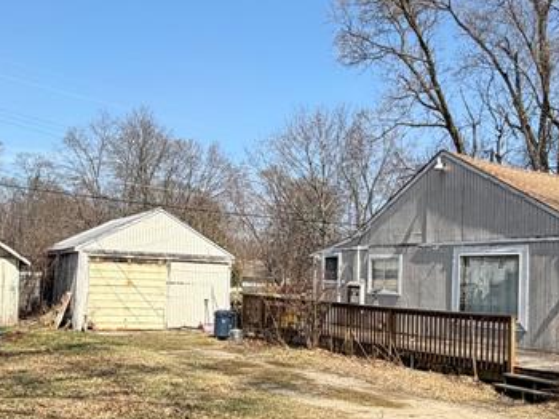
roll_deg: -1.5
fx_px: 662
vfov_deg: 35.0
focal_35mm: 41
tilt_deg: +2.5
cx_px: 294
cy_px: 254
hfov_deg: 45.8
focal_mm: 2.22
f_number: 2.2
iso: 25
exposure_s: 1/770
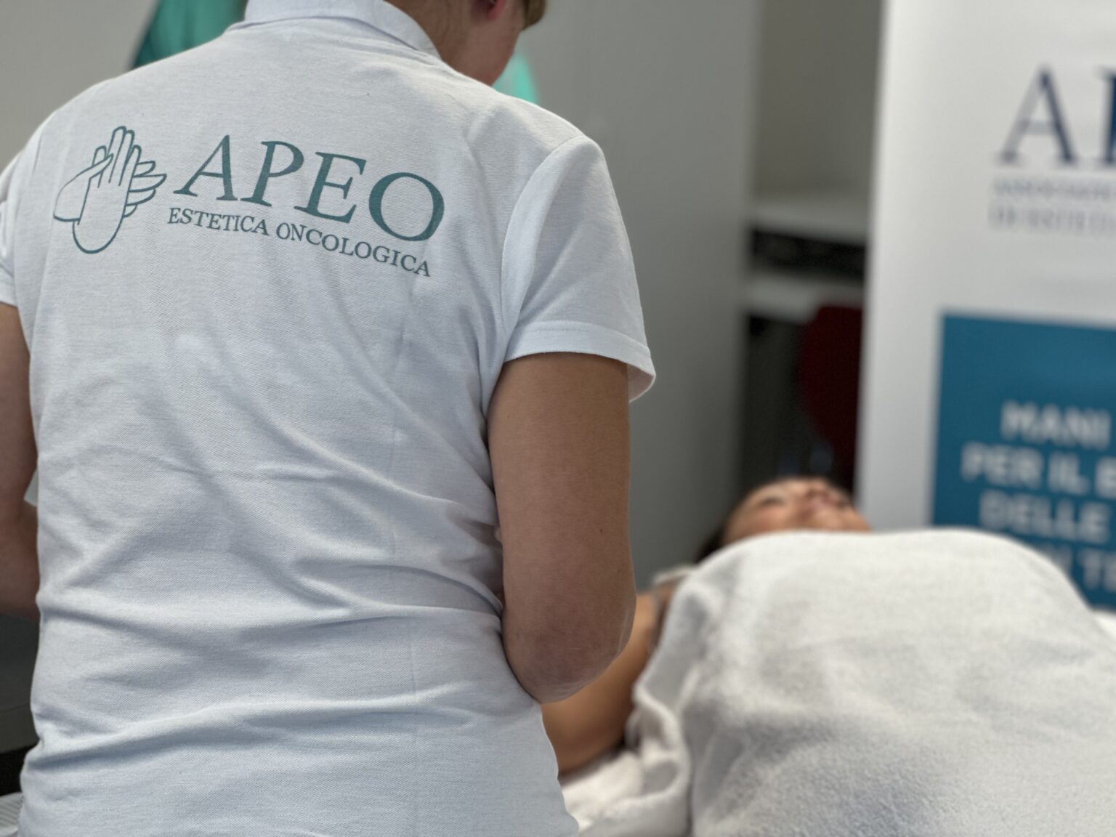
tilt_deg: -10.1
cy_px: 418
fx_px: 2482
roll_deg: -2.5
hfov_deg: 25.3
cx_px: 558
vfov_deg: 19.1
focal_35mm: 77
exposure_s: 1/100
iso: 160
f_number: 2.8
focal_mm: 9
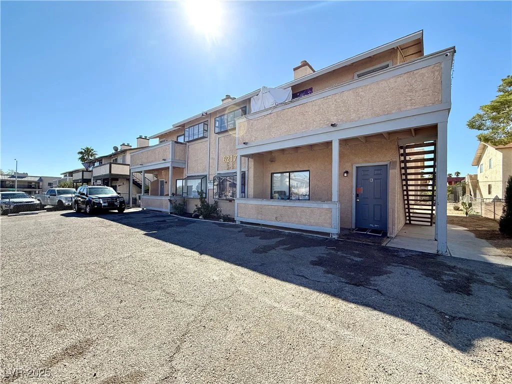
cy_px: 192
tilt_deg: +1.0
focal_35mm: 14
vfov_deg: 85.7
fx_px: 207
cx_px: 256
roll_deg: -0.7
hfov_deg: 102.1
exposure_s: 1/1105
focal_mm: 2.22
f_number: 2.2
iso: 64
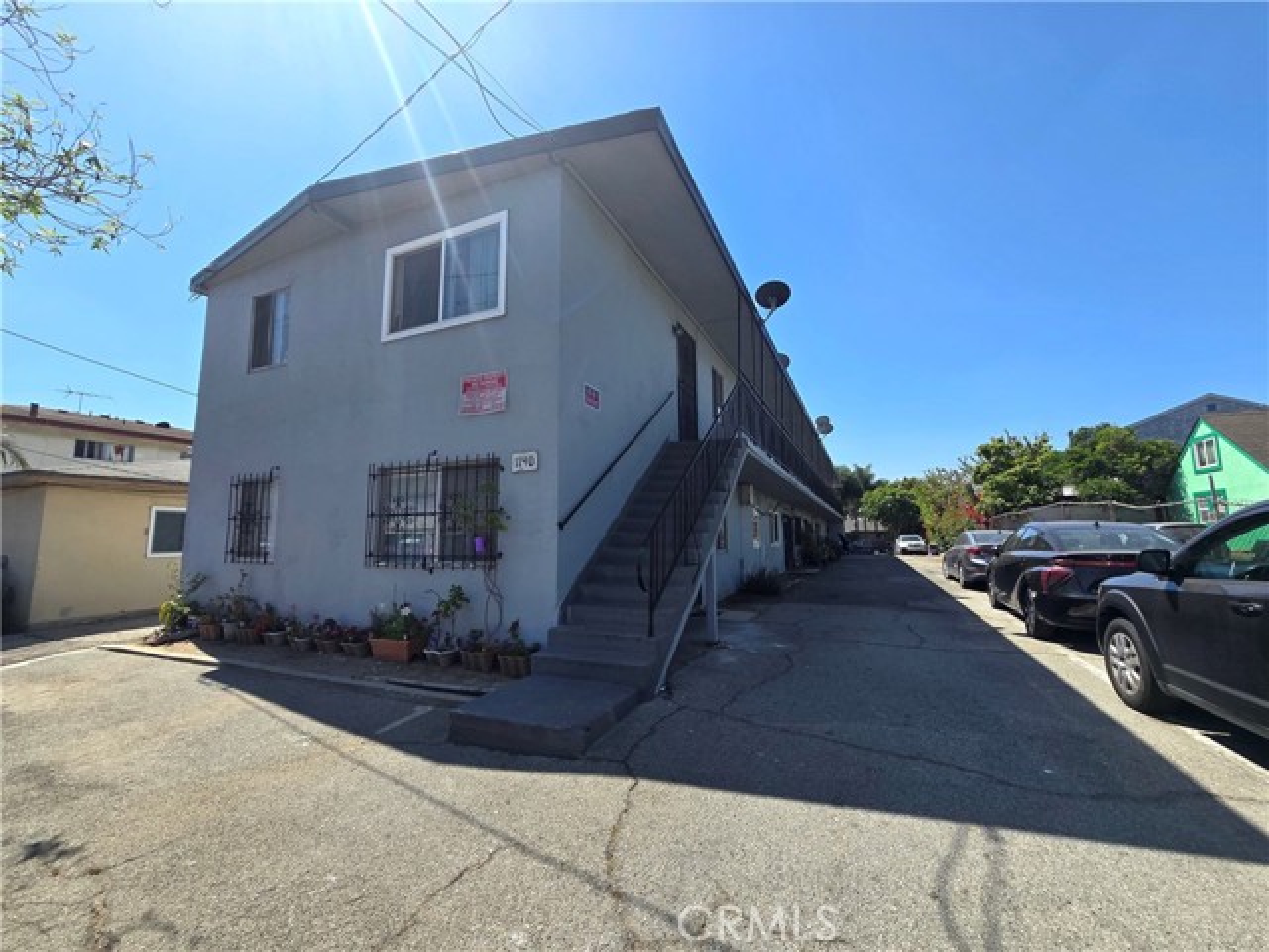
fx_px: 477
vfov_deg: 89.9
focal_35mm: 13
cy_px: 476
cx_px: 634
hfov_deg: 106.2
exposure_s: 1/2277
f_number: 2.2
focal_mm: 2.2
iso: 50
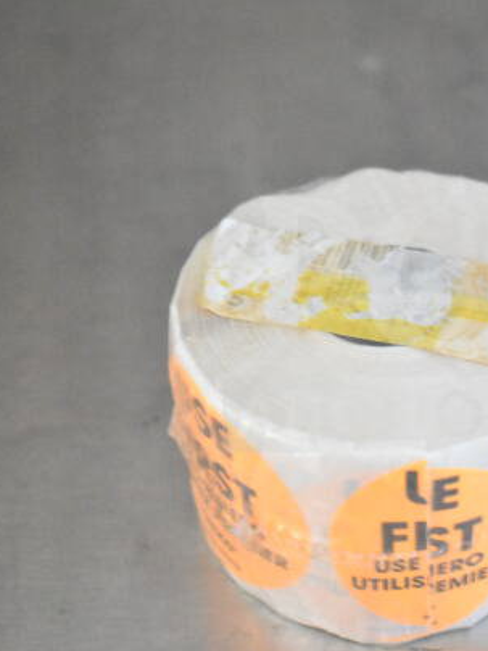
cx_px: 403
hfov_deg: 19.7
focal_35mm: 74
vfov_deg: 26.3
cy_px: 325
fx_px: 1391
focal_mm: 34
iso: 14400
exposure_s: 1/50
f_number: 4.5
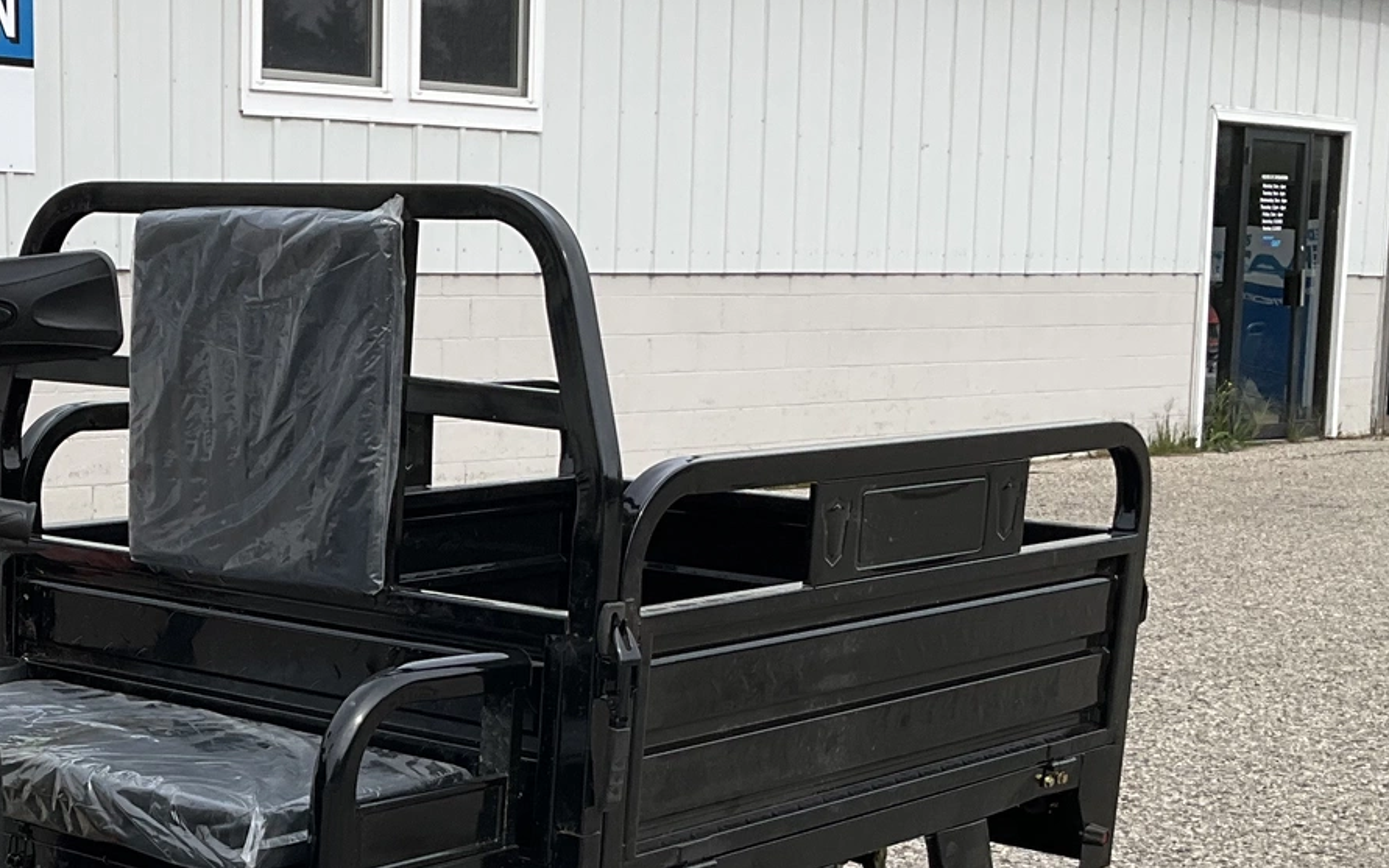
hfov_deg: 28.7
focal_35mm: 69
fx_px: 2612
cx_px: 156
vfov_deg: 18.5
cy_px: 793
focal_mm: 3
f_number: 1.8
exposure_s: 1/1377
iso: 25
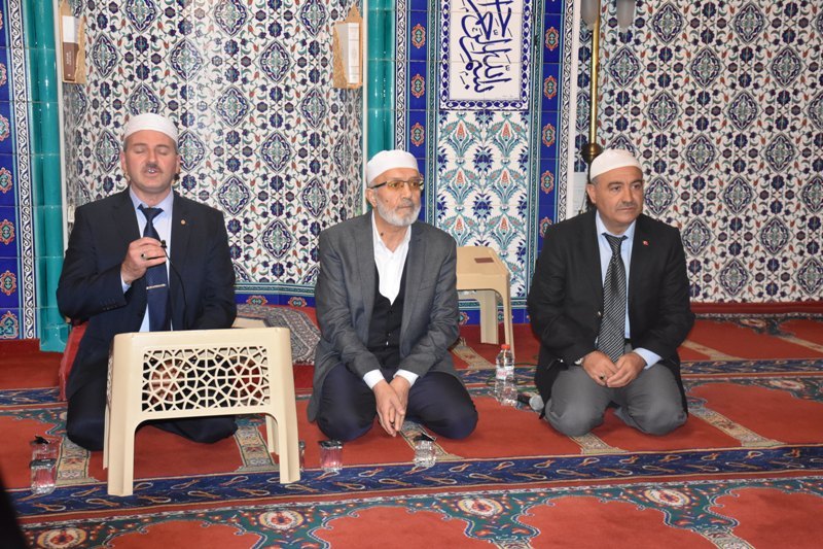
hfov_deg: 35.1
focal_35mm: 57
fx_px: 1303
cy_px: 274
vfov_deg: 23.8
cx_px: 412
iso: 2200
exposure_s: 1/60
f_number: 4.2
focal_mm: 38
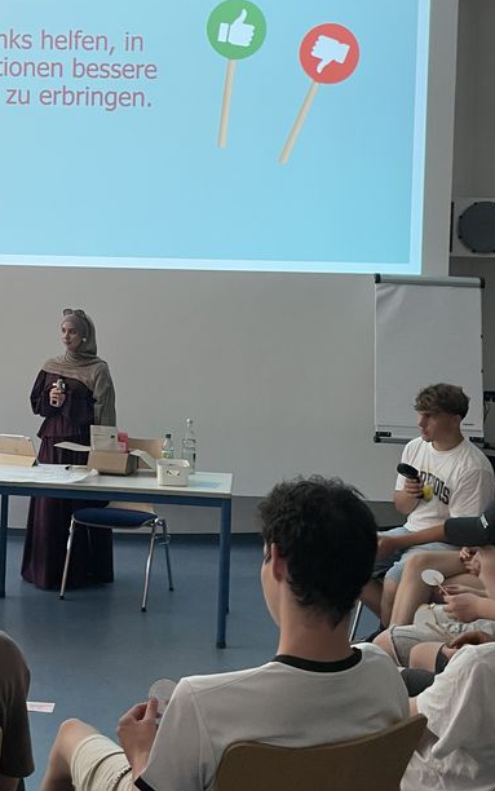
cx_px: 116
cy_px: 328
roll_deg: -2.3
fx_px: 970
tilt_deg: +1.1
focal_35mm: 45
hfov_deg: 28.2
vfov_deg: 44.2
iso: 125
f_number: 1.6
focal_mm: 4.2
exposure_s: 1/68
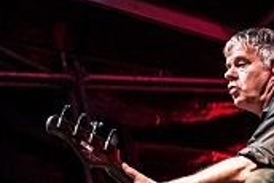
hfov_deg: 10.7
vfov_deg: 7.4
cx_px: 436
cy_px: 227
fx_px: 1402
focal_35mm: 184
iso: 4000
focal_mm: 44
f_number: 2.8
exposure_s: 1/80
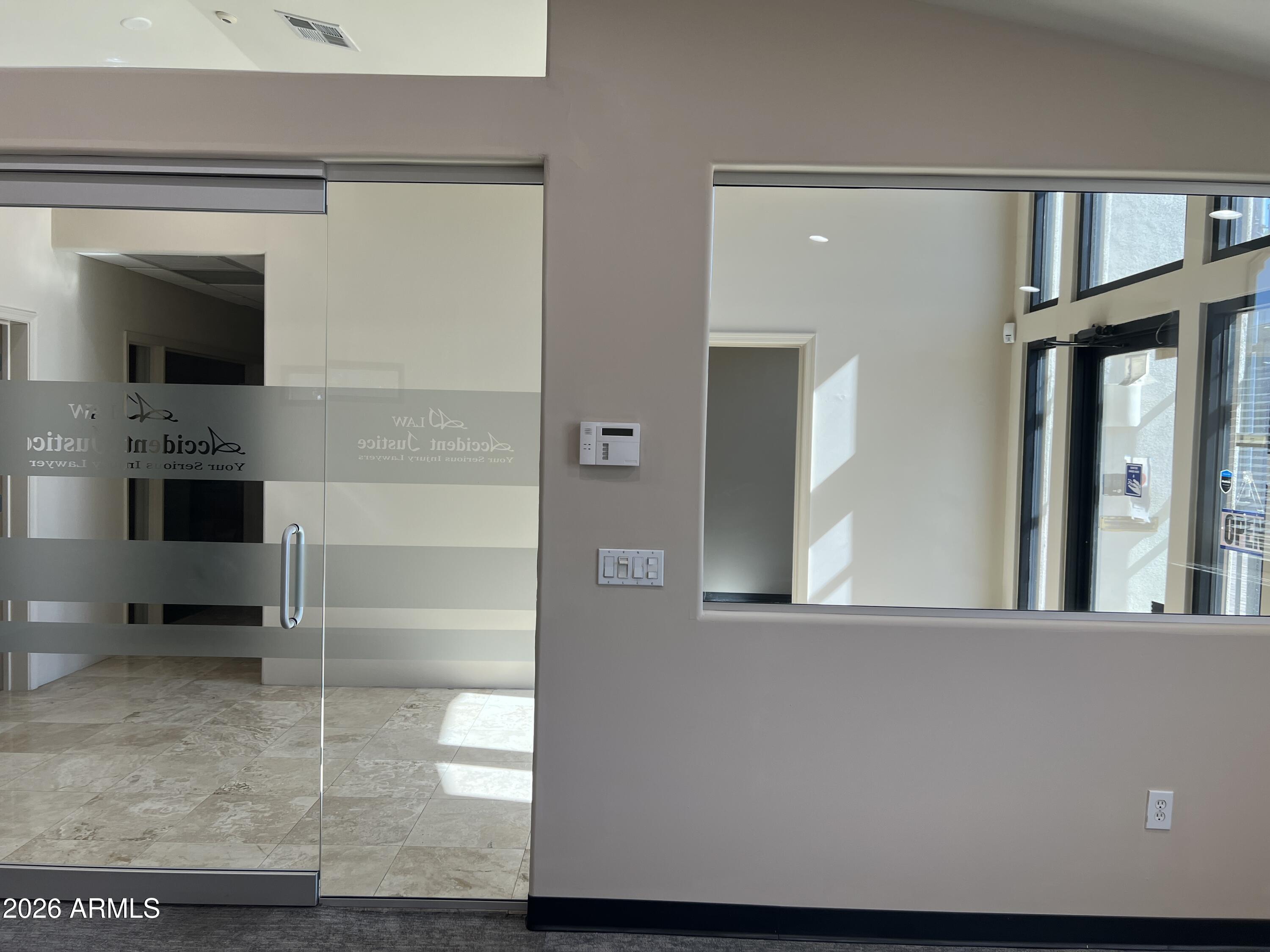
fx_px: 954
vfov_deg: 53.1
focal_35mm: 26
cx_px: 635
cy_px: 476
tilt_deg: -1.7
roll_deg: -2.2
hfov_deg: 67.3
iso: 40
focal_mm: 5.7
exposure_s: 1/120
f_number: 1.5
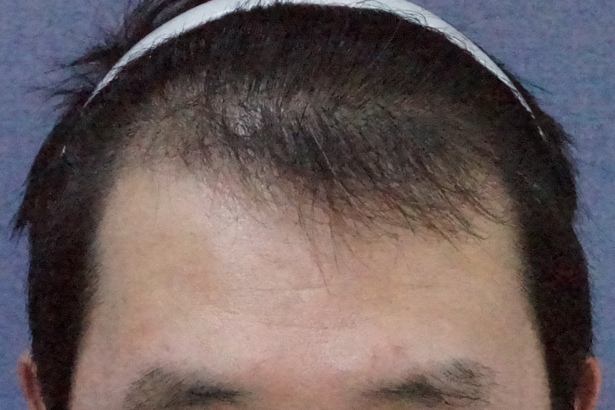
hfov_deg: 57.2
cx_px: 308
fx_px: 564
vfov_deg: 40.0
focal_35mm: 33
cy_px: 205
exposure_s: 1/640
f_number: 5
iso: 16000
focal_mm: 22
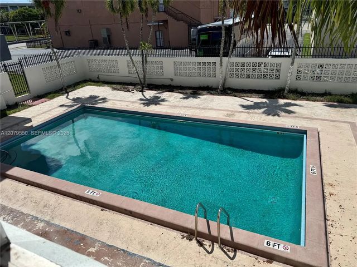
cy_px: 134
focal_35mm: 24
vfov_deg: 56.8
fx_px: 248
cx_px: 178
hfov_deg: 71.6
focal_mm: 6.76
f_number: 1.78
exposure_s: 1/10417
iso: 80
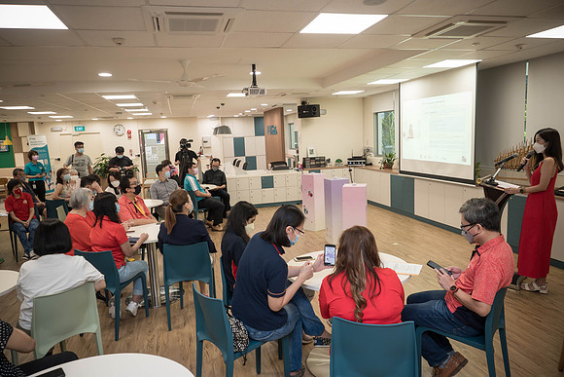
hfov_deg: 71.6
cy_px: 188
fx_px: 391
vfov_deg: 51.4
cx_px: 282
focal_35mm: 25
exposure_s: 1/125
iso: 400
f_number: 2.8
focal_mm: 12
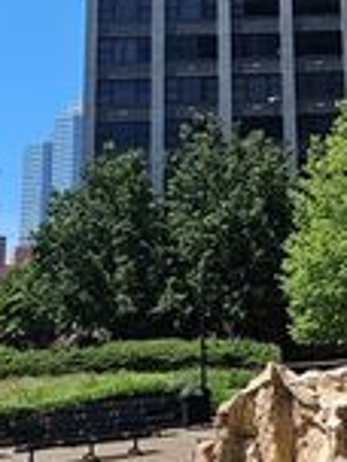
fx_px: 762
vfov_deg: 33.2
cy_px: 120
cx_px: 377
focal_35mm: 57
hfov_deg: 24.1
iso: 50
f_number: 2.2
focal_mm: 2.2
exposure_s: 1/2289
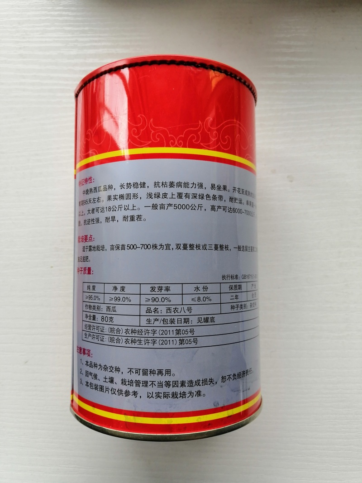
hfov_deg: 53.1
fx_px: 363
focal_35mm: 26
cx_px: 181
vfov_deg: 67.3
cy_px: 242
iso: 64
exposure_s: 1/60
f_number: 2.2
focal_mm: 3.81
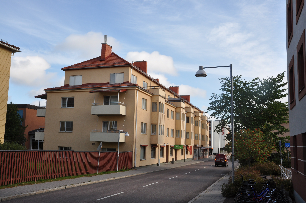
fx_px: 306
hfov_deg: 53.2
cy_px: 102
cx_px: 153
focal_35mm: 36
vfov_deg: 36.8
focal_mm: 24
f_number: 11
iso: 200
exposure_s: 1/125
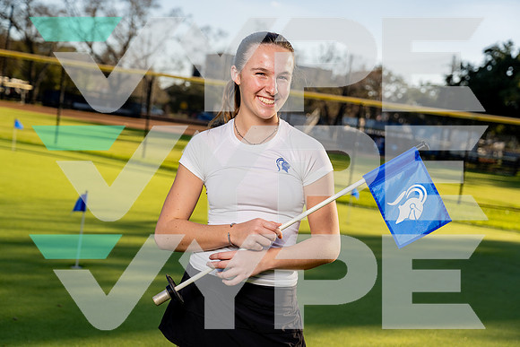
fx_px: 780
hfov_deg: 36.9
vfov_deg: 25.1
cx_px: 260
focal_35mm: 54
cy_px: 174
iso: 100
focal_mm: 54
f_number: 4
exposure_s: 1/800
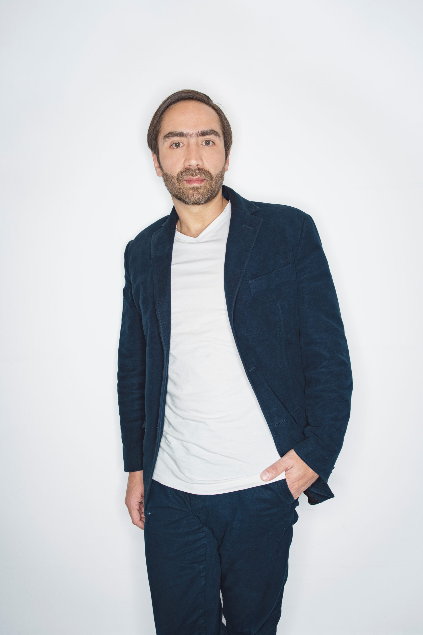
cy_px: 318
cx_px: 212
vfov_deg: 63.6
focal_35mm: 29
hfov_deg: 45.0
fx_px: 511
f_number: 8
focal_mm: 29
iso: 100
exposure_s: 1/160
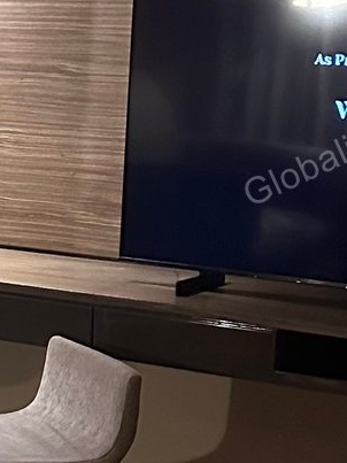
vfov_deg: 15.5
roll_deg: -1.0
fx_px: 1698
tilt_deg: -7.0
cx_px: -556
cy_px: 214
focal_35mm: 127
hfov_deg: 9.9
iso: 640
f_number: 1.78
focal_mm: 6.86
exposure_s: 1/33
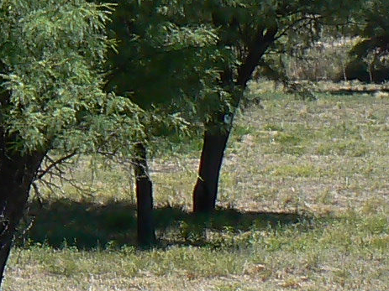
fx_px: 2460
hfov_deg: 8.5
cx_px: -407
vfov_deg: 6.8
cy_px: 82
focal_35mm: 219
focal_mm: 6
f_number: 5.6
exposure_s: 1/400
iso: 80
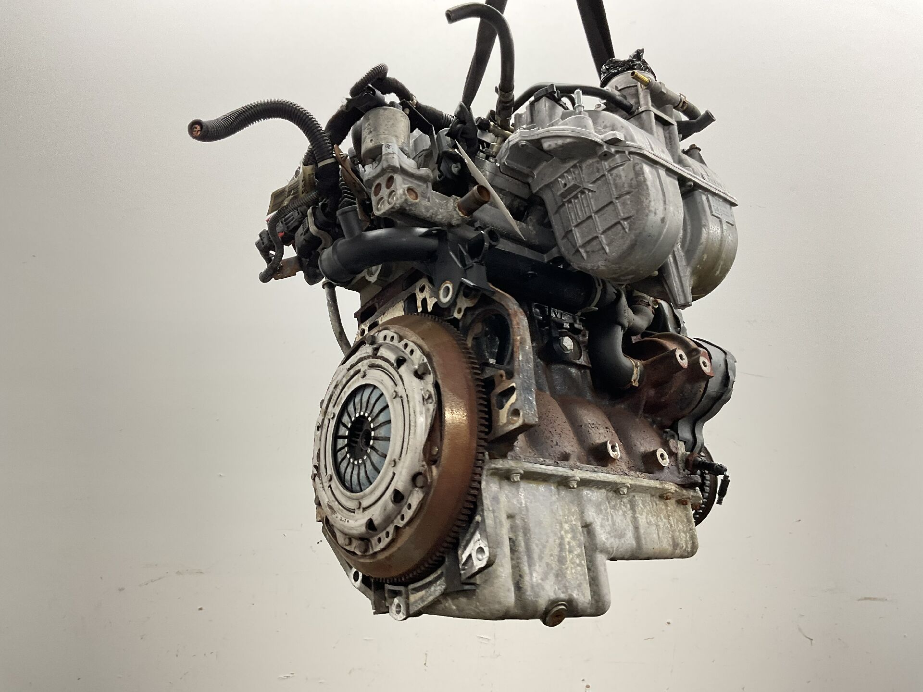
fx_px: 773
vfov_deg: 48.2
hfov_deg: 61.7
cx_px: 462
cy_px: 346
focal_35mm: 29
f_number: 1.8
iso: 50
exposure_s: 1/50
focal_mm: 3
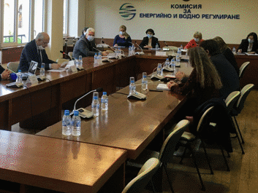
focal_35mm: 60
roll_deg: -0.7
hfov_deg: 30.9
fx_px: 447
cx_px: 33
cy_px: 22
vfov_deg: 23.8
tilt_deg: +0.4
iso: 64
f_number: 2.2
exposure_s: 1/33
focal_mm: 4.15
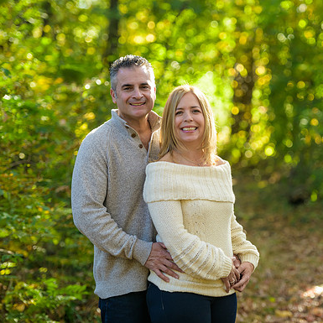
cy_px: 162
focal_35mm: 141
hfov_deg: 12.4
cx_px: 228
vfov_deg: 12.4
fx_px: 1489
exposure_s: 1/200
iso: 200
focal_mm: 110
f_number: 3.2
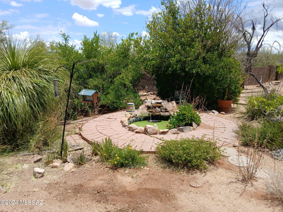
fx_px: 213
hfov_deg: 67.3
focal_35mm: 26
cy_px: 106
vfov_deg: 53.1
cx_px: 142
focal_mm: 3.98
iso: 20
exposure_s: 1/558
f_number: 1.8
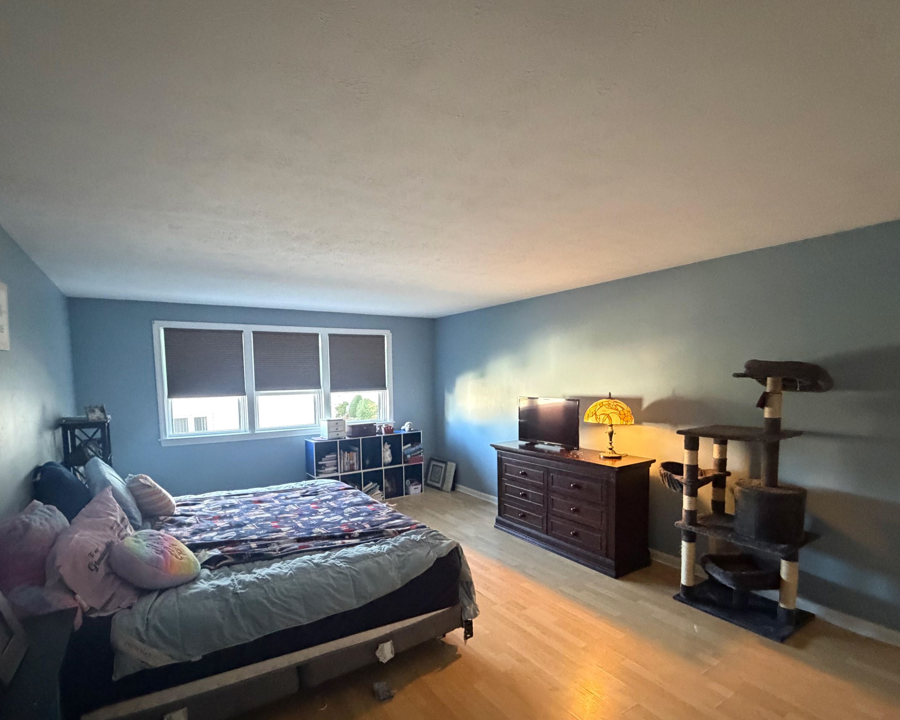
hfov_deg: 89.4
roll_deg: +0.5
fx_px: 453
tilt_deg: -4.9
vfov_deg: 76.5
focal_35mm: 17
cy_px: 415
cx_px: 413
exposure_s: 1/60
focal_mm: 2.22
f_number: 2.2
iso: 1000
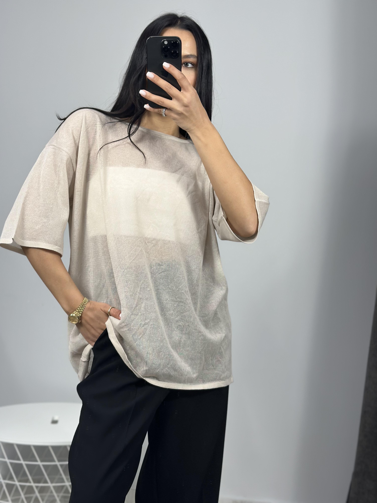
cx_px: 188
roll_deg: -6.4
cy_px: 252
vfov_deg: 39.7
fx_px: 697
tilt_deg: -33.5
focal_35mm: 48
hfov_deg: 30.3
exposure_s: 1/100
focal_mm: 6.86
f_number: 1.78
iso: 100
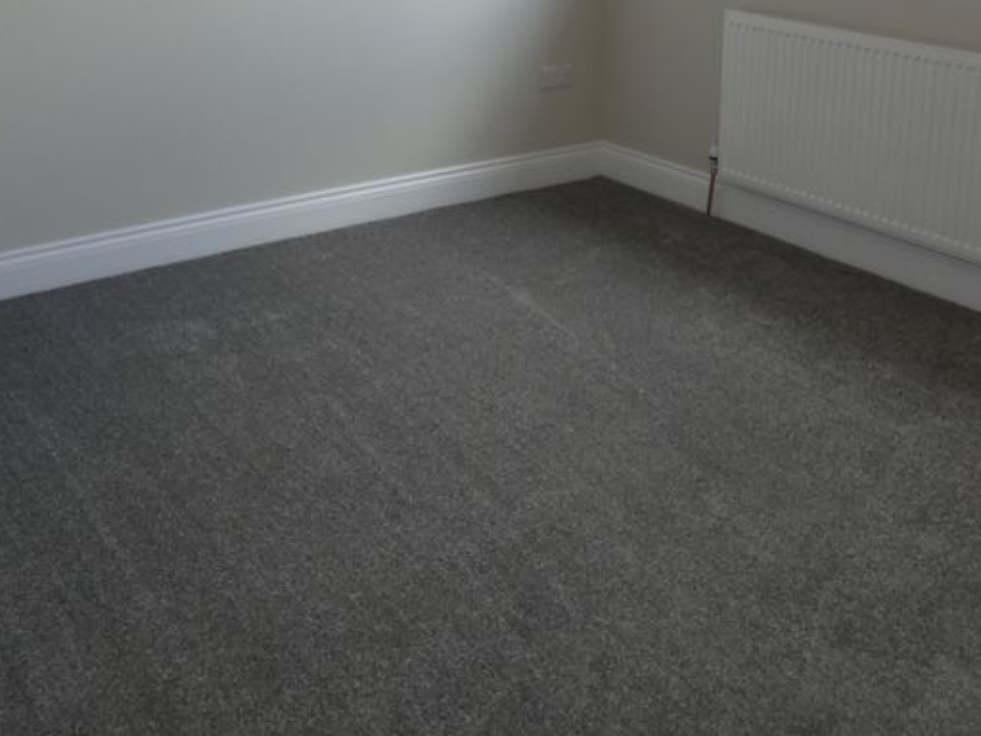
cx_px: 402
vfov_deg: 33.2
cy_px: 17
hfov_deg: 46.6
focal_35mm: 40
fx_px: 1134
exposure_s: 1/60
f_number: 2.8
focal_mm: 3.6
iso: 80
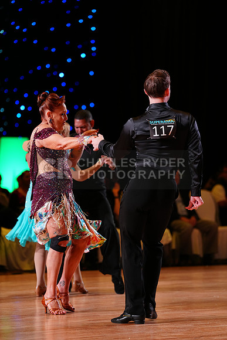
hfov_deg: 9.9
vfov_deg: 14.9
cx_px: 114
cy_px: 170
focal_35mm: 138
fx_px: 1304
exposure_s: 1/400
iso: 1250
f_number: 2.8
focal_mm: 138
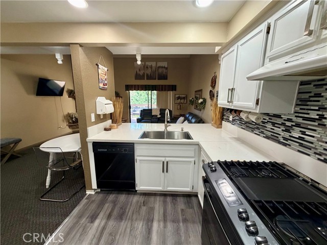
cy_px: 122
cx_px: 164
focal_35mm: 14
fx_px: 132
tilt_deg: -10.5
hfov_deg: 102.1
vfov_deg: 85.7
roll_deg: -0.3
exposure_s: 1/120
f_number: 2.2
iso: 320
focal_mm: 2.22
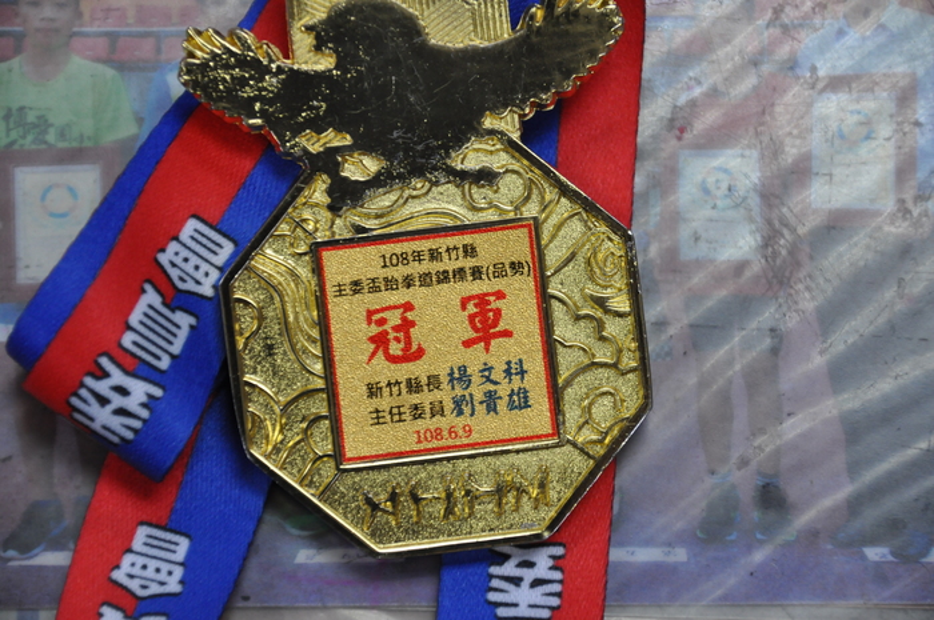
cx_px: 467
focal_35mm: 232
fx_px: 6025
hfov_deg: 8.9
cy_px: 310
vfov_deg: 5.9
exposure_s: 1/125
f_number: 6
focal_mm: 155
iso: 1250
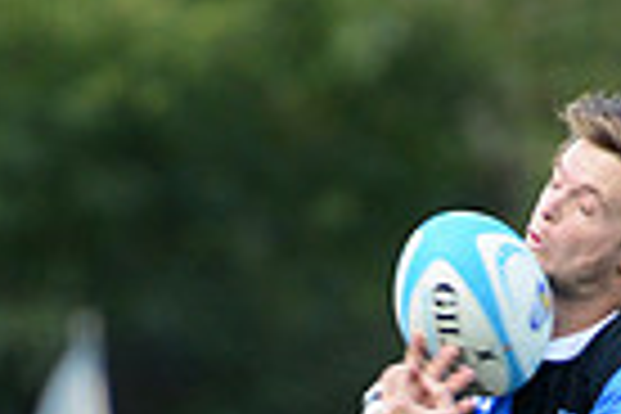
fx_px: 19543
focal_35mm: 1133
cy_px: 862
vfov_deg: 1.2
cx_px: 270
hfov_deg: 1.8
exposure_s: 1/500
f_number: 4
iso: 640
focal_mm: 270
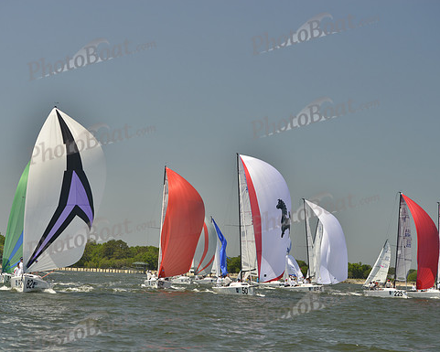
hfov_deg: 17.3
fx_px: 1446
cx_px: 204
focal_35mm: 111
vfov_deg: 13.9
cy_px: 176
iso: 280
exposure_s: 1/1000
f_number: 6.3
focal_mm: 98
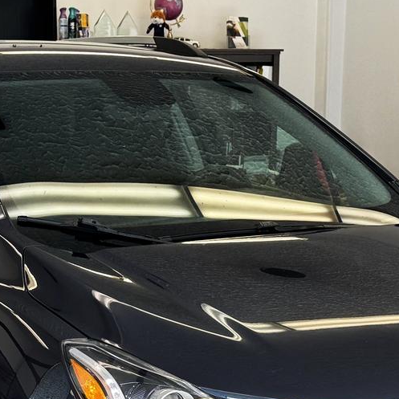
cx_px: 189
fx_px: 1187
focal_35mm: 91
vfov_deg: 18.7
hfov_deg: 19.1
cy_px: 369
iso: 80
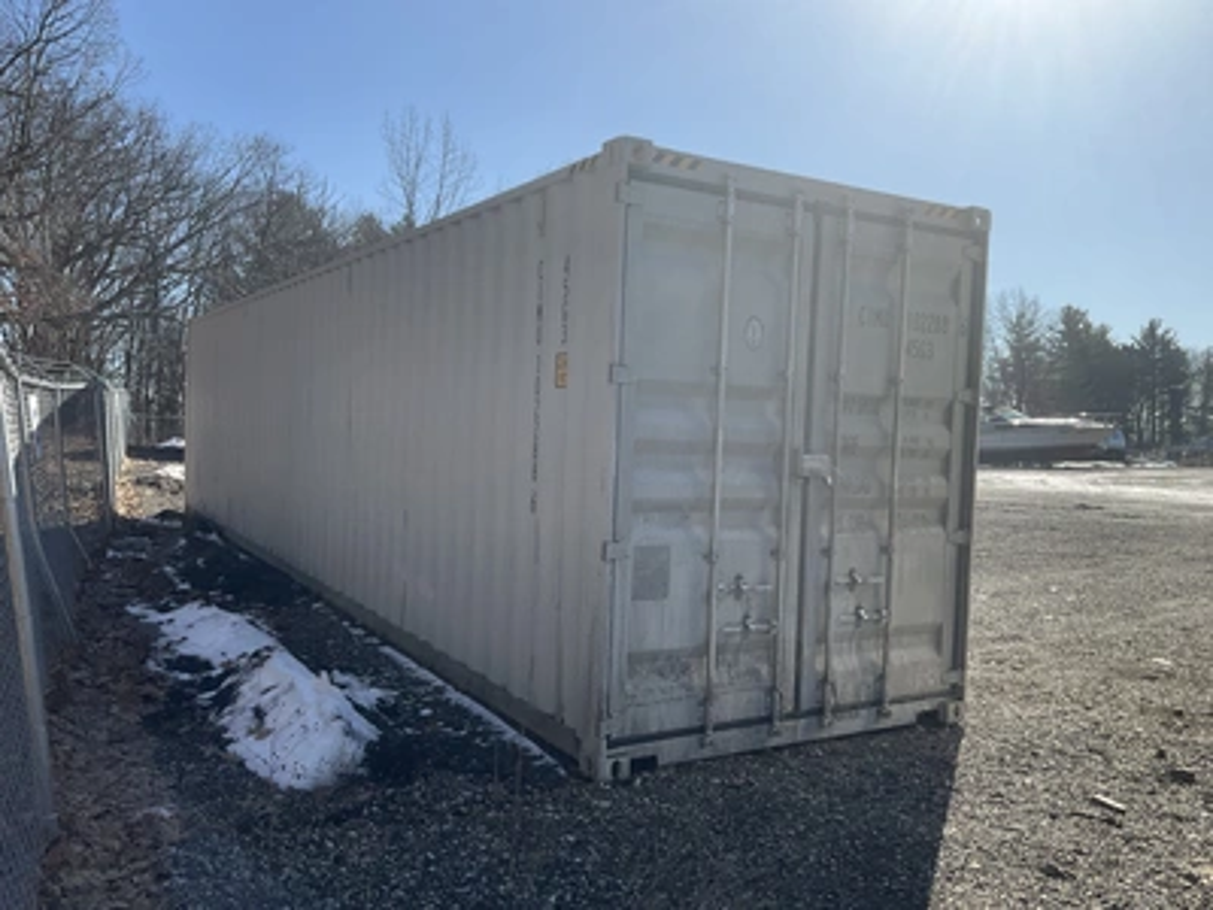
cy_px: 455
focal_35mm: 29
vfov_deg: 48.2
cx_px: 606
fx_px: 1016
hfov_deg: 61.7
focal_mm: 3
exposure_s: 1/1786
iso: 25
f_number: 1.8
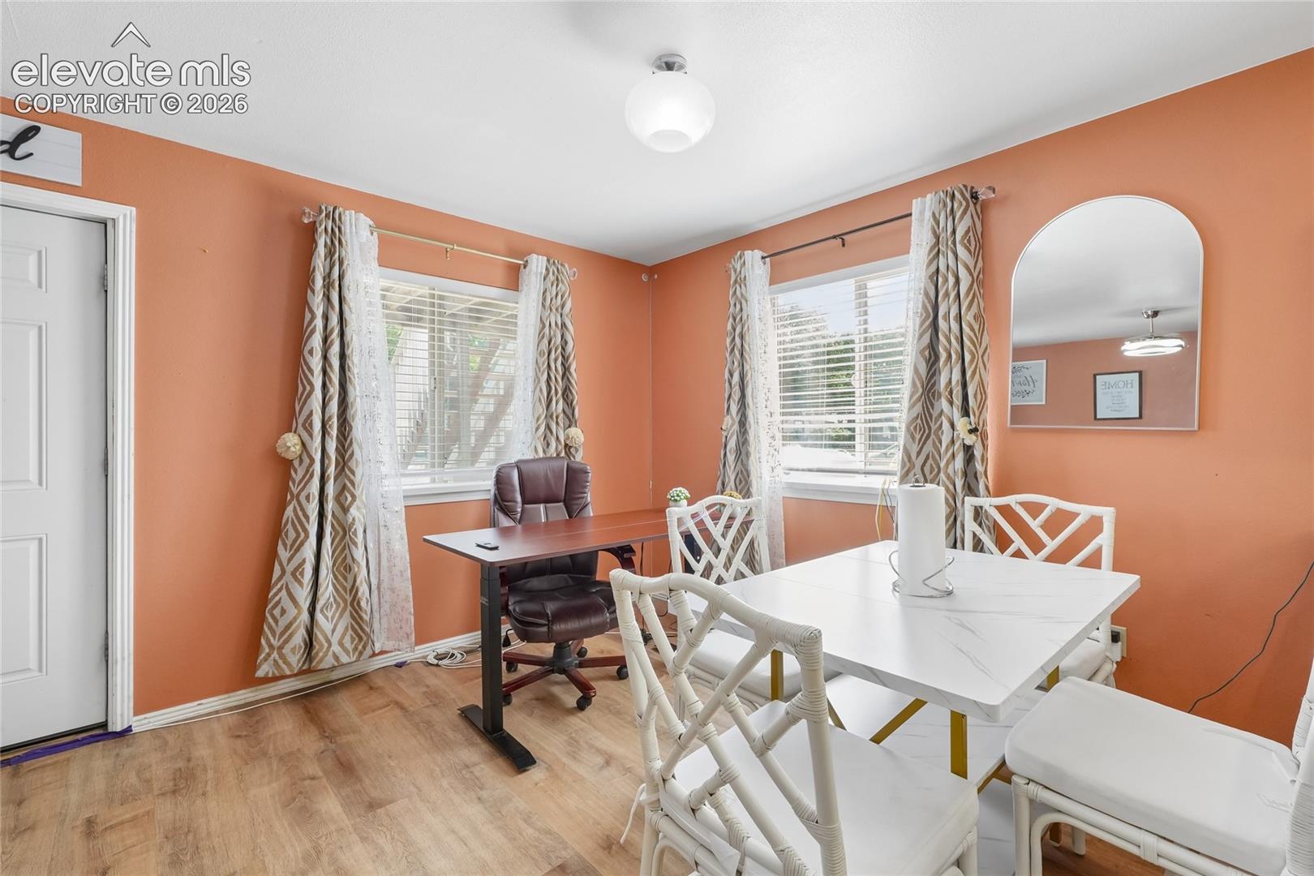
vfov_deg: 75.1
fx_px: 569
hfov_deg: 98.2
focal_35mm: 16
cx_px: 657
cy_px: 438
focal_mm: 10.4
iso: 800
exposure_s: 1/10
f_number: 8
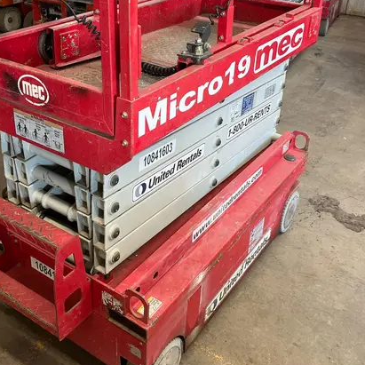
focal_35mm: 41
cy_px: 120
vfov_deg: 40.4
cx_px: 176
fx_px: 489
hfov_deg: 40.9
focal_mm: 5.1
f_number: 1.6
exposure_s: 1/60
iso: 200
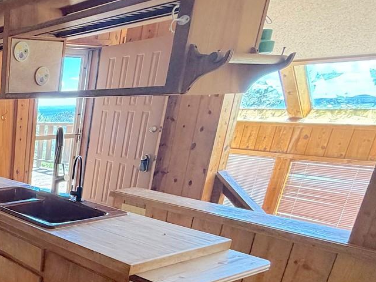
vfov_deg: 39.1
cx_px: -82
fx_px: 380
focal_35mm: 35
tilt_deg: -18.2
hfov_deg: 38.2
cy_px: 226
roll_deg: +0.7
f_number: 2.2
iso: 320
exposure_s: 1/63
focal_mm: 2.22
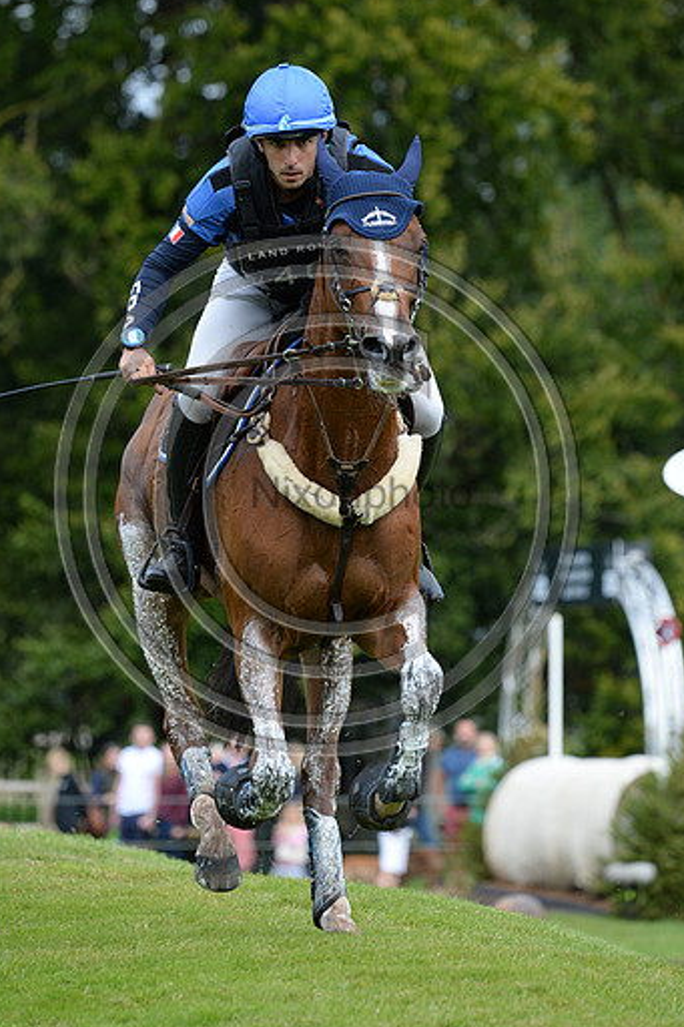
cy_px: 457
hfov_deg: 3.9
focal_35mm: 351
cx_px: 317
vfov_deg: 5.9
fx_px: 10009
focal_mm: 310
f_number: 6.3
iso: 800
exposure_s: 1/1000
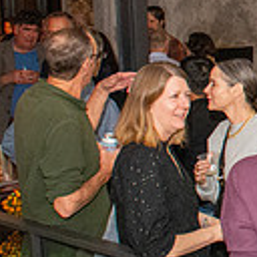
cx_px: 436
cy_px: 73
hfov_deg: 14.9
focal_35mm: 104
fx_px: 874
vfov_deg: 16.7
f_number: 8
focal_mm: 18
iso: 5000
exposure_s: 1/160
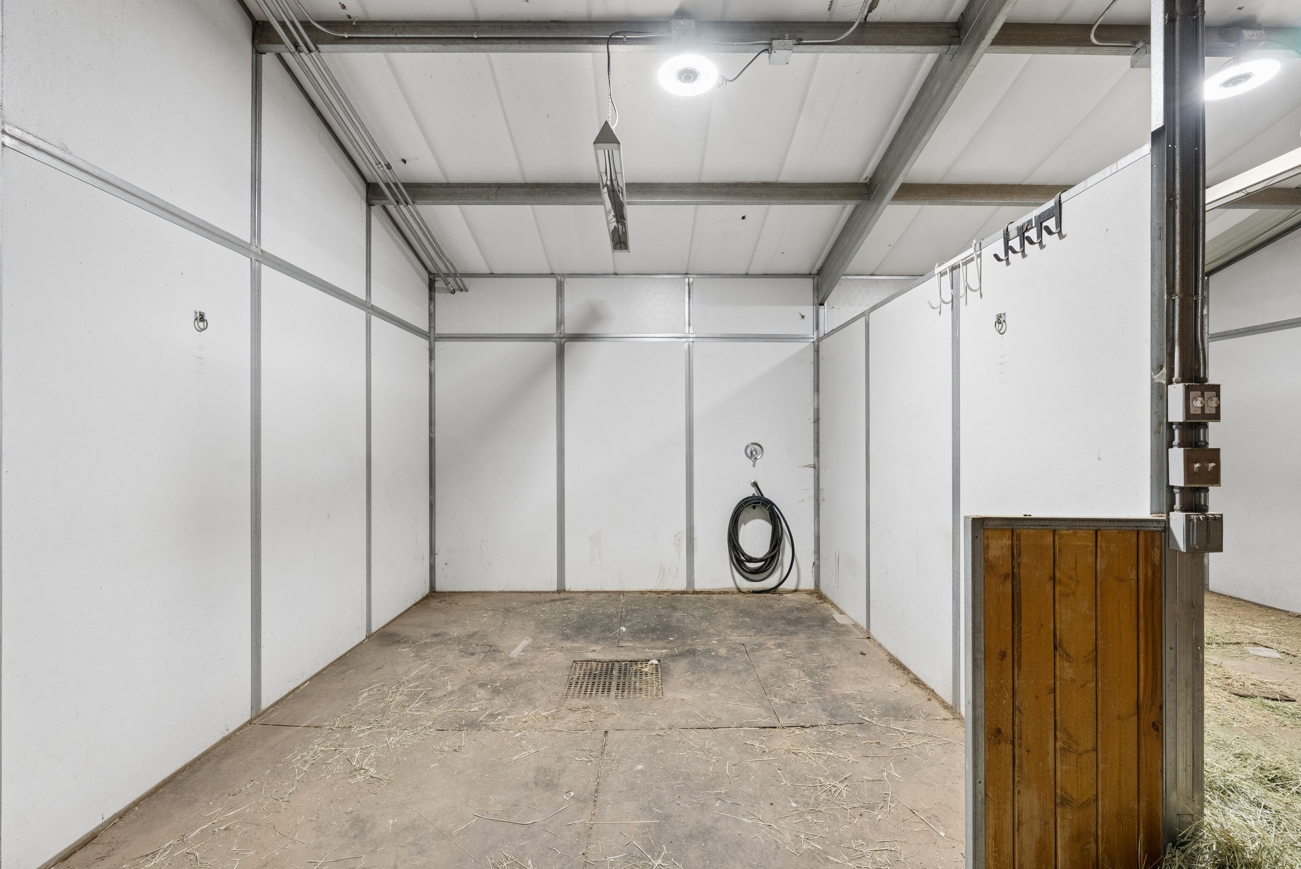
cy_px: 434
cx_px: 650
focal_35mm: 16
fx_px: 579
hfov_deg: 96.7
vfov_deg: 73.8
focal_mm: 16
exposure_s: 1/50
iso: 800
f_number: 8
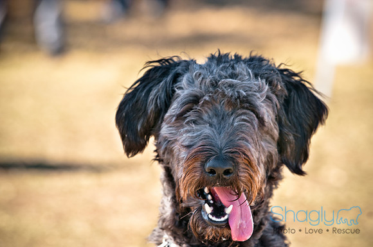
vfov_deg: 5.2
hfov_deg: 7.9
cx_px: 186
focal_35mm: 262
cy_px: 124
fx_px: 2716
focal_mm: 175
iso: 200
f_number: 5.6
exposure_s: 1/400
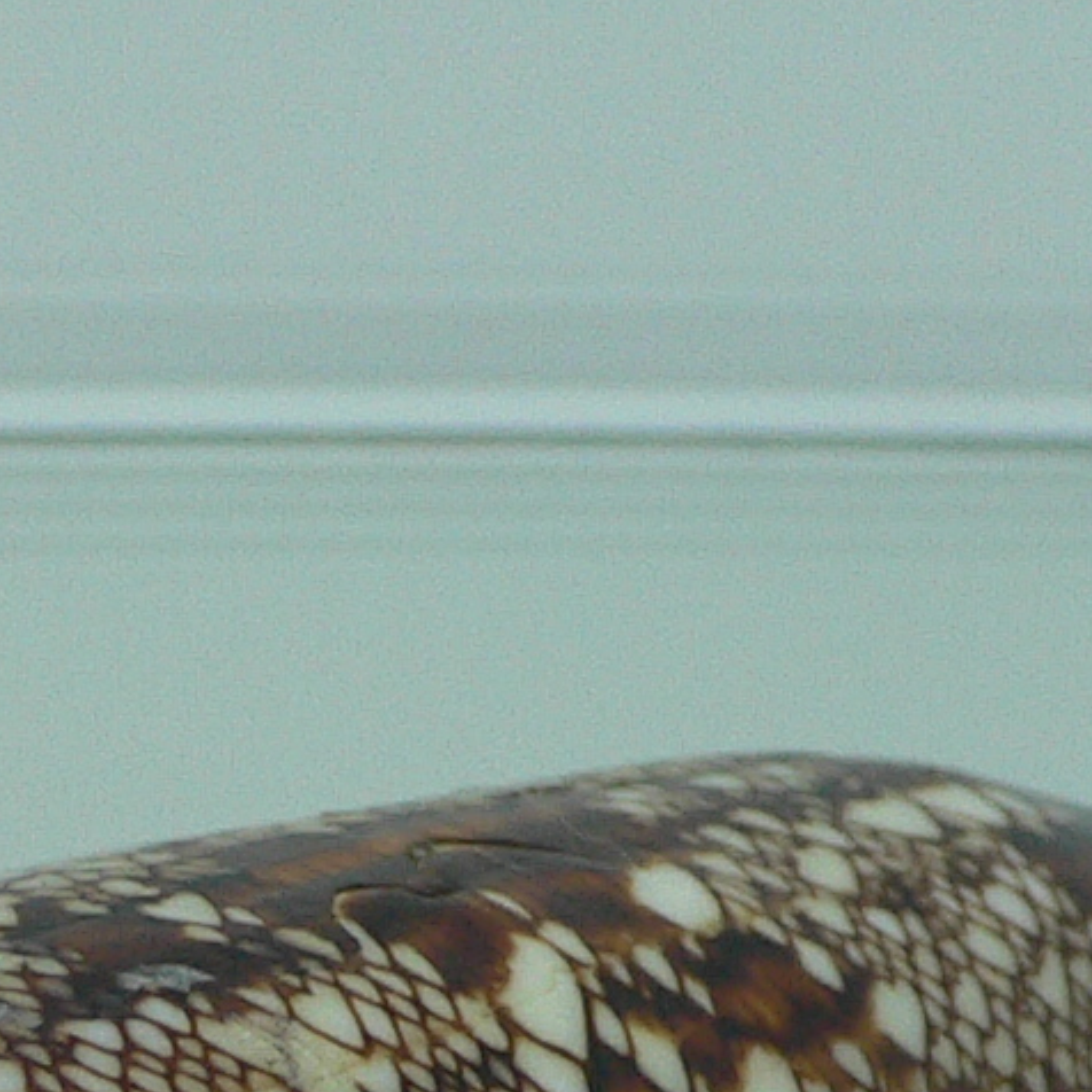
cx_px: 266
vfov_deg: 12.6
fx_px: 4675
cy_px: 1636
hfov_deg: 13.3
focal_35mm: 131
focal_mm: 4.6
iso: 100
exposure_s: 1/60
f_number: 2.8
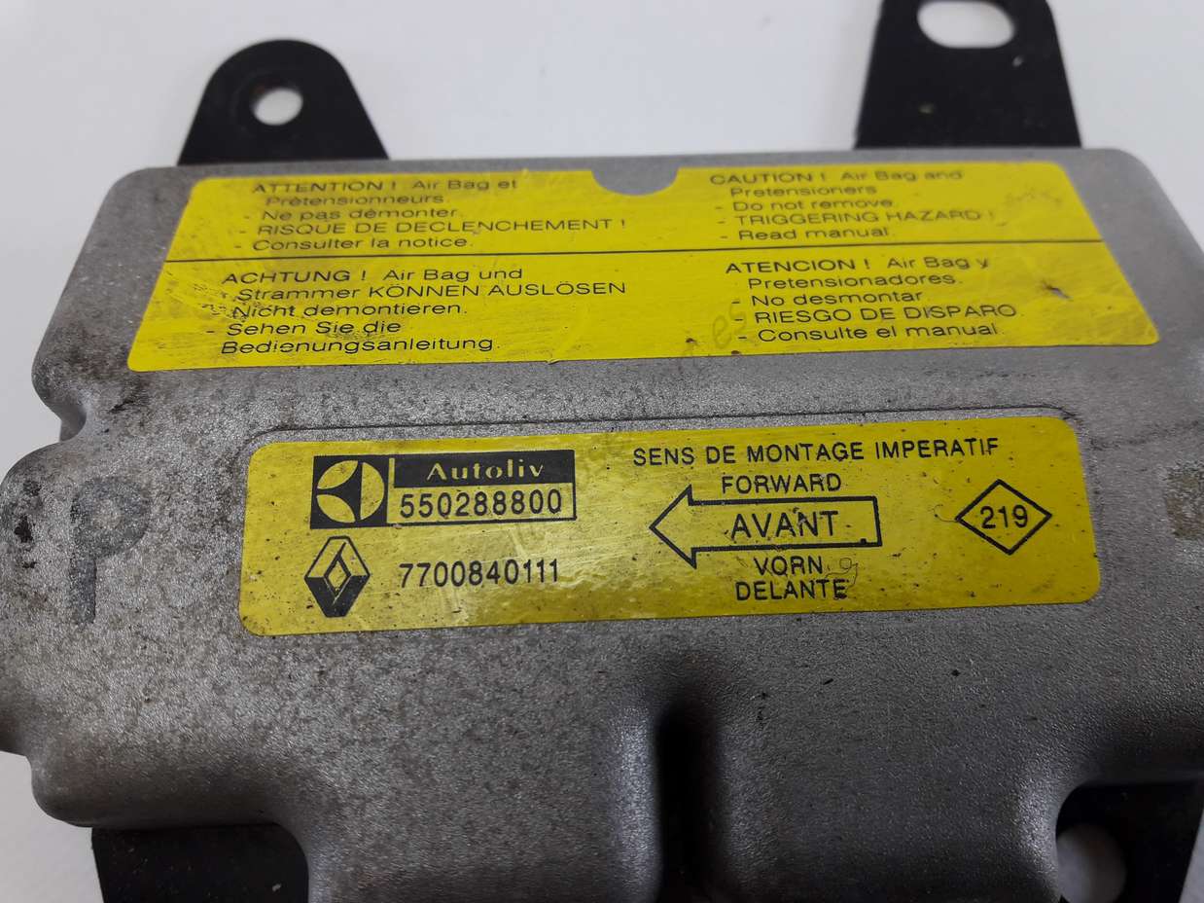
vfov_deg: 49.7
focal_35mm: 28
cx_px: 602
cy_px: 452
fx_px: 974
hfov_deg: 63.5
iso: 40
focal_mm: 3.7
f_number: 1.9
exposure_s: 1/50
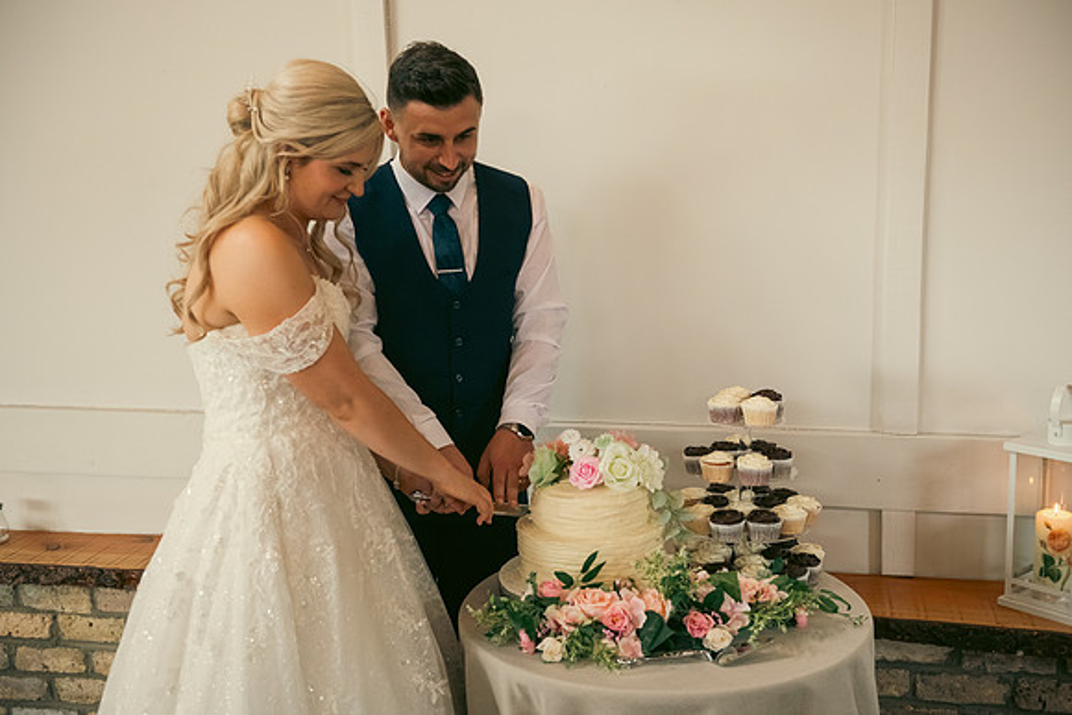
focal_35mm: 45
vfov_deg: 29.9
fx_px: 1340
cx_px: 536
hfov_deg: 43.6
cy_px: 358
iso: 1000
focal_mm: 45
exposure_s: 1/160
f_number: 3.5
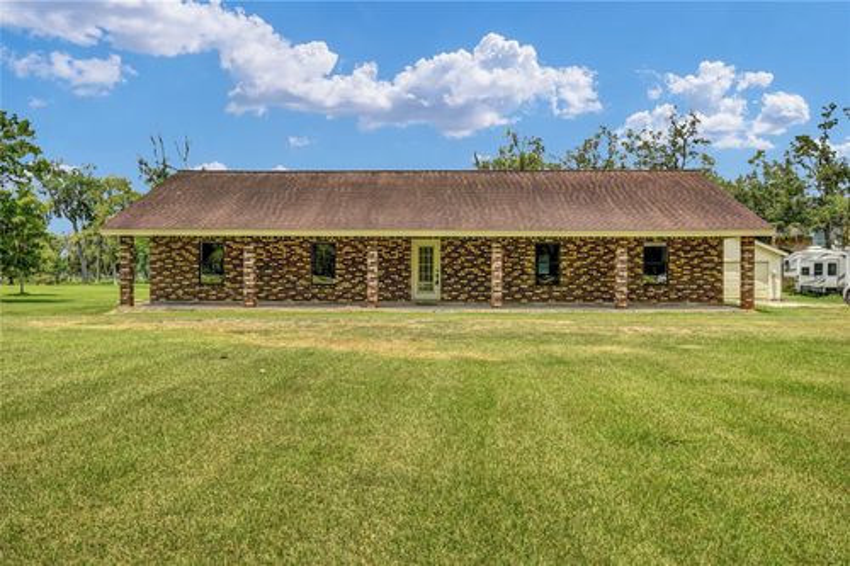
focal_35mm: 30
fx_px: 708
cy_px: 283
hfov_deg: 61.9
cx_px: 425
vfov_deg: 43.6
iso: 100
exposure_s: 1/400
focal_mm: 20
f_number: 7.1
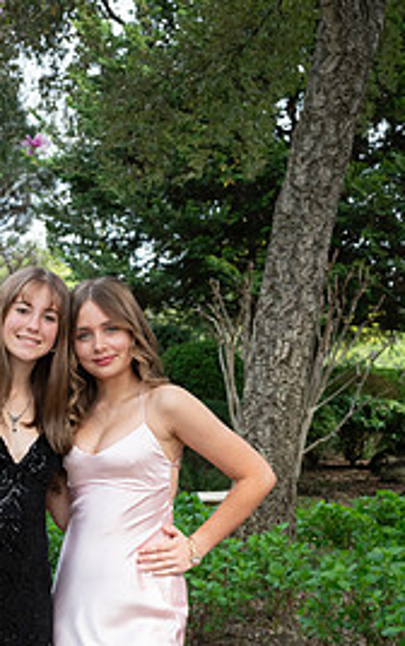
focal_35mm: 82
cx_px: 60
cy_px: 460
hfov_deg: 15.8
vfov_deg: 25.0
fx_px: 1445
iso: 1250
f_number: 7.1
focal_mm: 48
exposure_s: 1/800
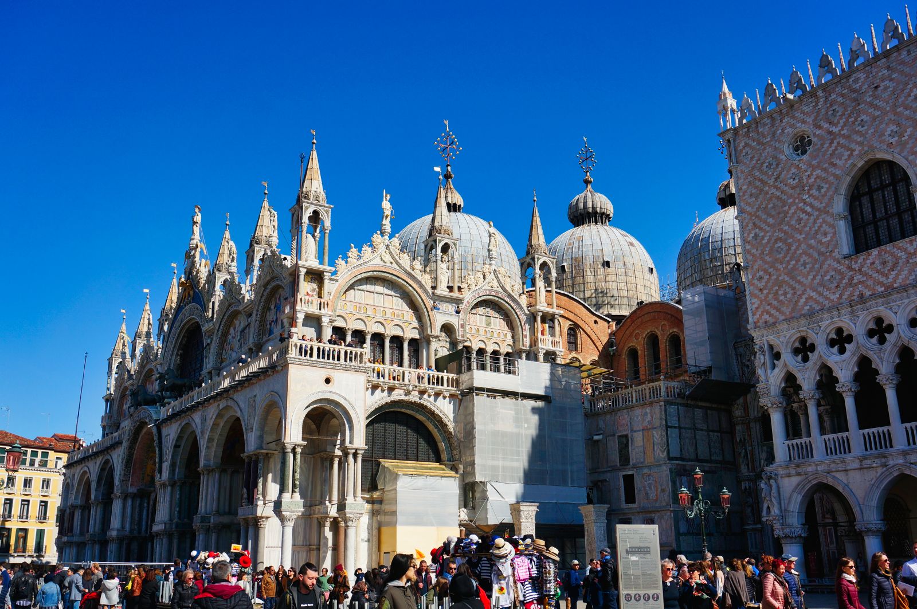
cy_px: 304
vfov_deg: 38.3
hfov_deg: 55.2
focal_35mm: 34
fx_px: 878
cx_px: 458
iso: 100
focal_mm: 23
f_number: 8
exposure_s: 1/400
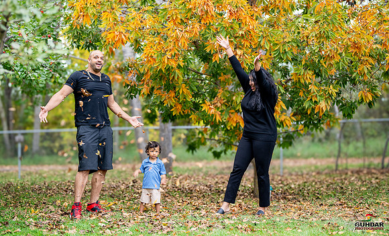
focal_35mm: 64
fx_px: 668
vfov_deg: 19.9
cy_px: 87
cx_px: 153
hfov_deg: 32.3
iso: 320
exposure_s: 1/400
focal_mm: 50
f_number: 1.4
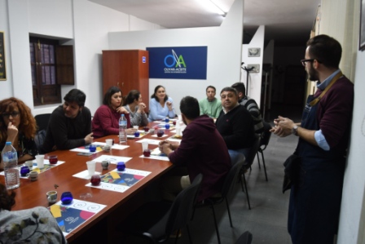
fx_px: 289
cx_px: 182
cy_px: 122
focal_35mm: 28
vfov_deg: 45.7
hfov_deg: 64.5
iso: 400
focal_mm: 19
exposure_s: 1/60
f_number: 2.8
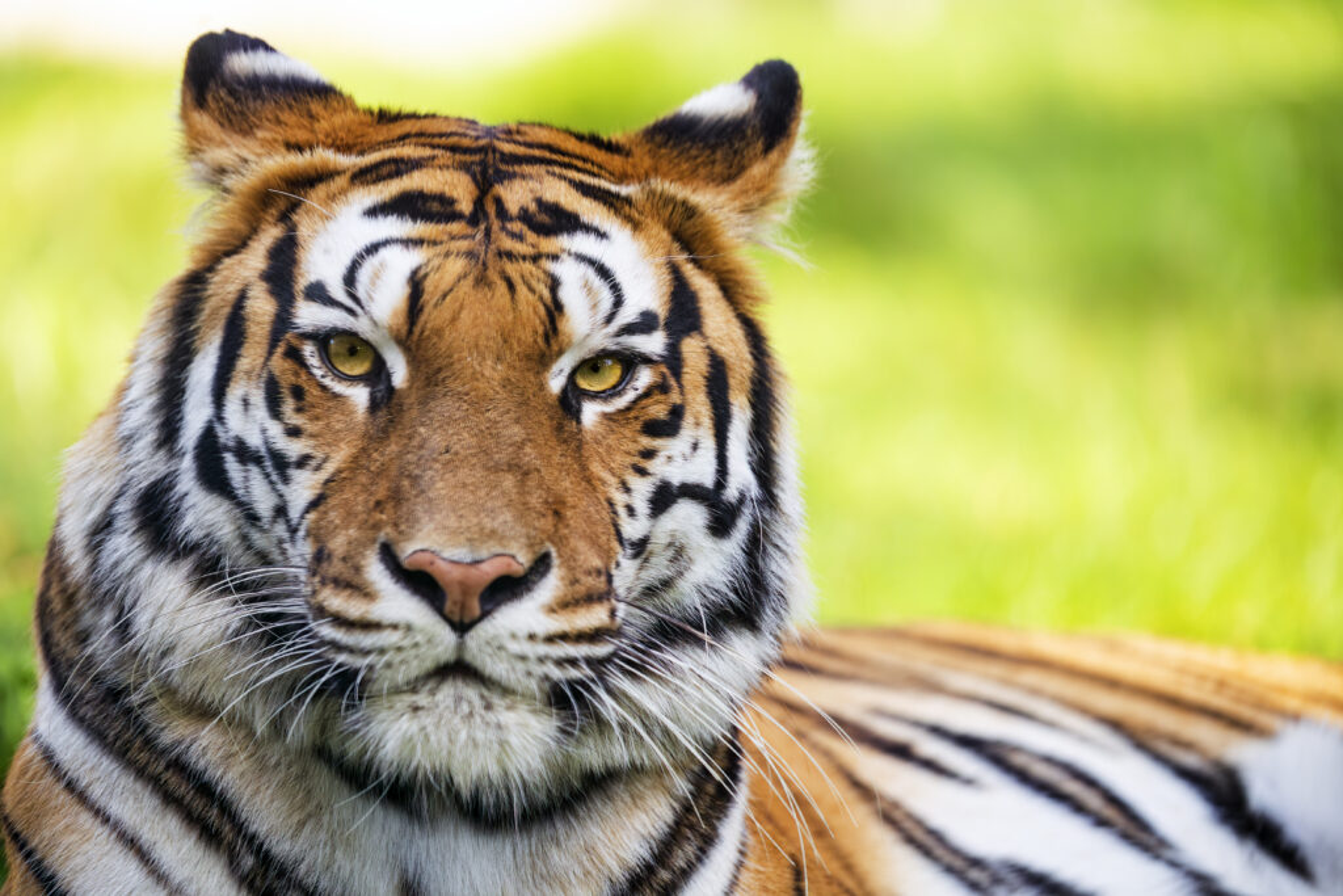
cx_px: 672
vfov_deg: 5.1
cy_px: 448
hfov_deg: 7.6
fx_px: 10073
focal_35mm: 270
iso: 400
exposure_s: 1/500
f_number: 4
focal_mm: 270
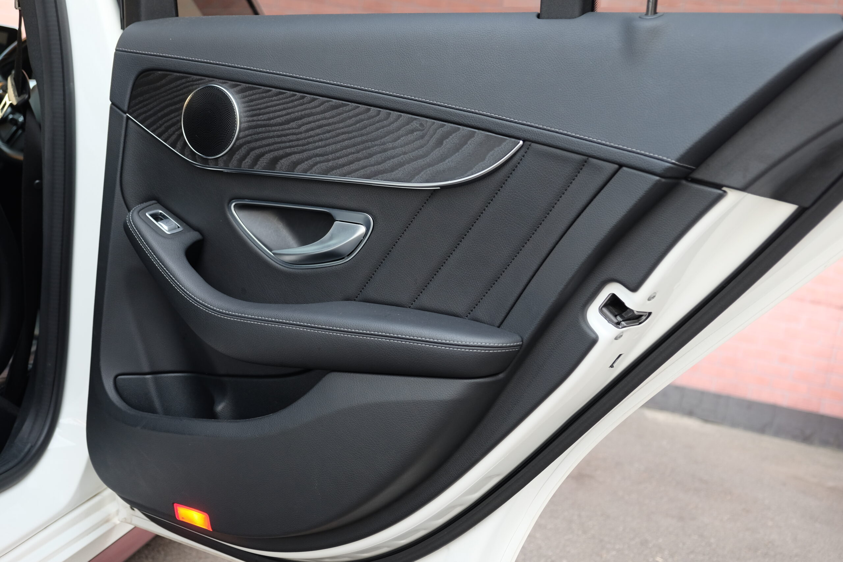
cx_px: 422
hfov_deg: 48.5
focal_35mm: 40
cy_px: 281
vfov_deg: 33.4
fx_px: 937
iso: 400
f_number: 3.2
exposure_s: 1/100
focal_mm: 26.5
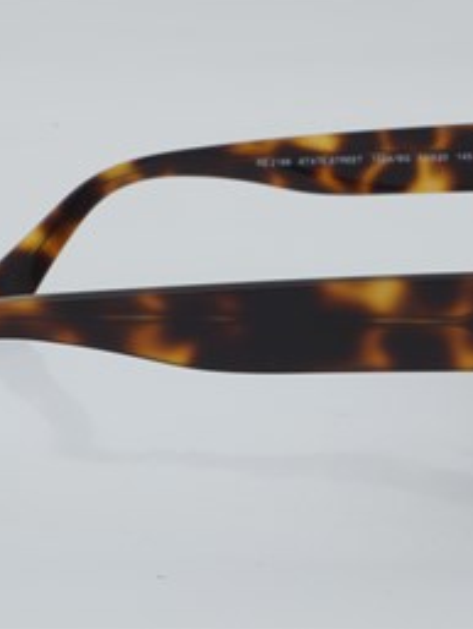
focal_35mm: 112
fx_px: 2039
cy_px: 308
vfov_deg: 17.6
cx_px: 235
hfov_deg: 13.2
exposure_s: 1/4
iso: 100
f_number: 29
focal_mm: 50
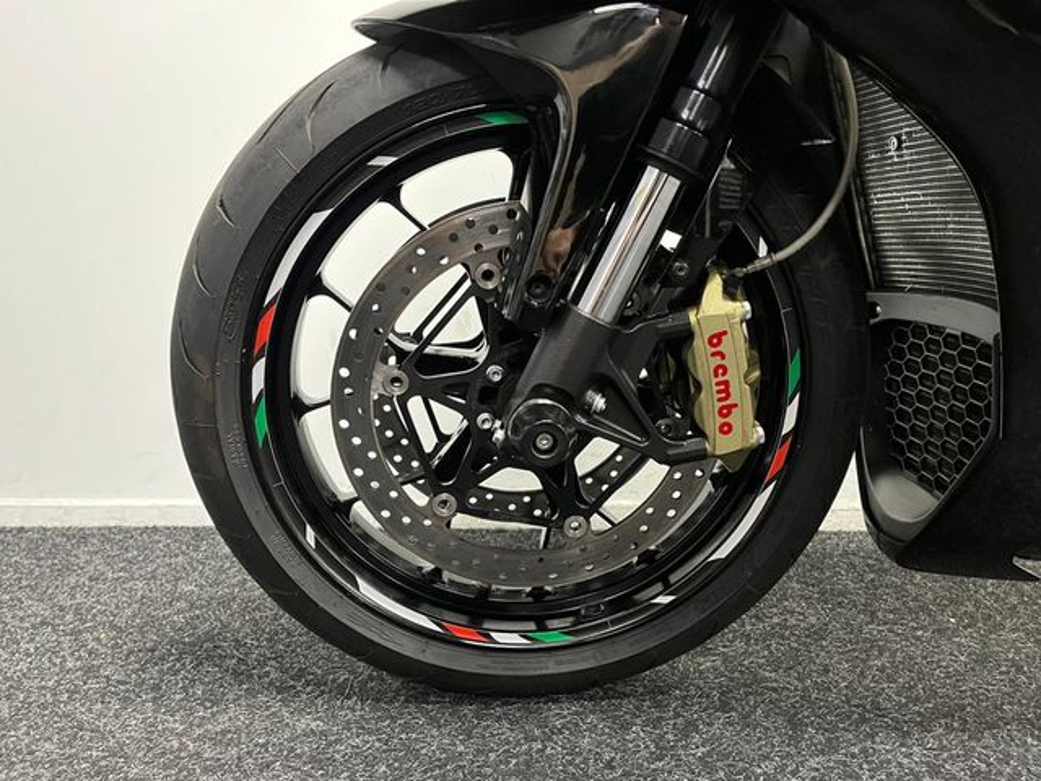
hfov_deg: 67.3
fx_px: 782
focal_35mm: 26
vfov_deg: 53.1
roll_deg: +0.3
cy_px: 390
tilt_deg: -6.2
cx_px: 520
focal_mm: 5.1
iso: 500
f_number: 1.6
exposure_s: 1/33
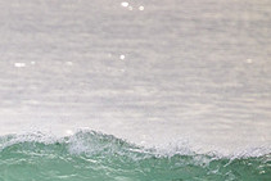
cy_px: 228
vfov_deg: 0.6
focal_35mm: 2195
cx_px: -100
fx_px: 16534
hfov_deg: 0.9
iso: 1100
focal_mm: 800
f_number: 11
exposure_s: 1/2000
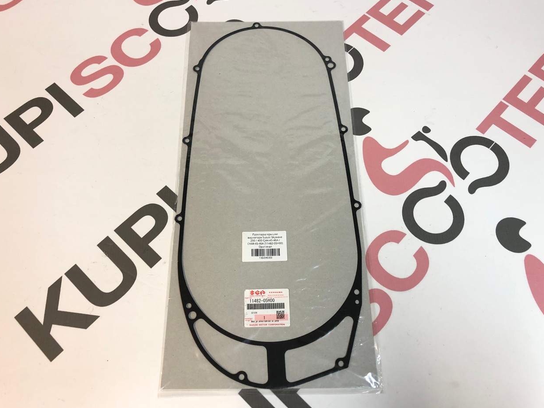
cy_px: 203
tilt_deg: -64.7
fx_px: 456
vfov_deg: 48.2
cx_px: 270
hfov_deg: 61.7
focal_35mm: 29
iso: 50
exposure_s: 1/17
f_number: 1.8
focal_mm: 3.99
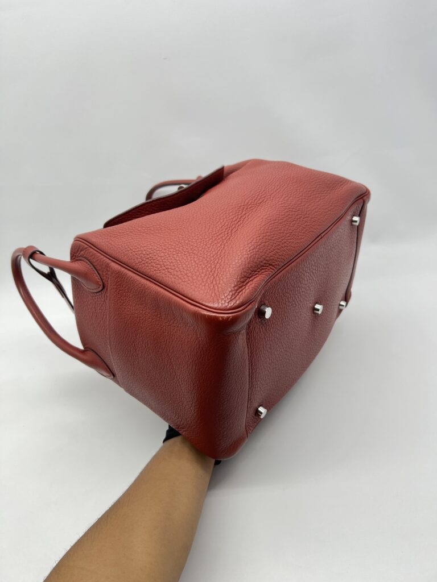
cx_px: 218
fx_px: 438
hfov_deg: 53.1
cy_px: 291
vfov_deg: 67.3
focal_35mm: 26
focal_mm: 5.7
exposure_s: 1/100
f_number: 1.5
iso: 50
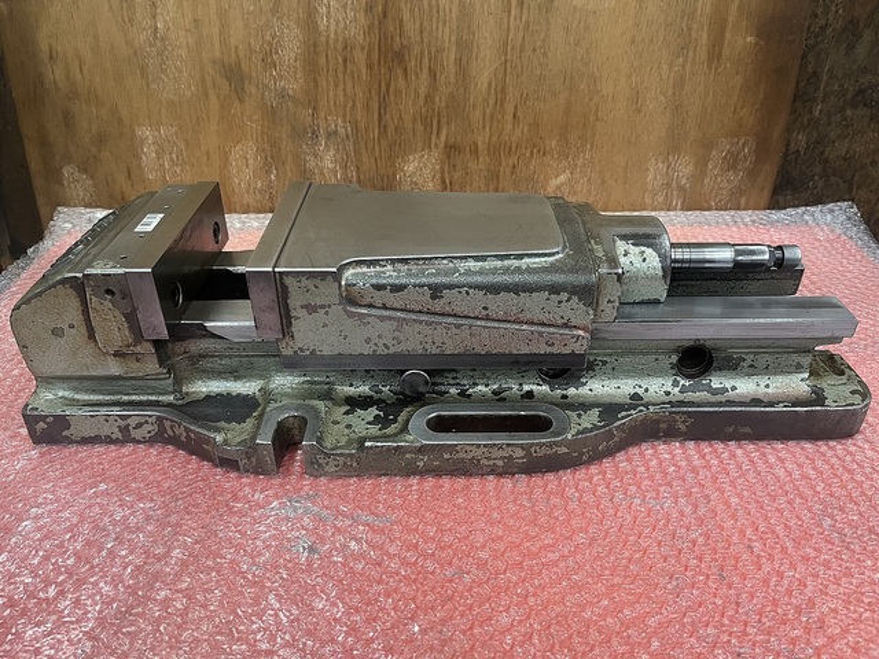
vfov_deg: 53.1
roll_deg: -0.2
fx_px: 660
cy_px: 330
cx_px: 440
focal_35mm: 26
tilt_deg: -33.3
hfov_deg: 67.3
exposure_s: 1/60
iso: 200
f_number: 1.6
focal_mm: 5.1
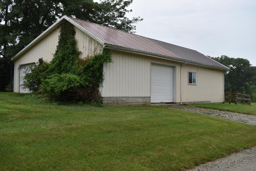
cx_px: 128
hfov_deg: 53.1
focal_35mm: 36
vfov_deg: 36.9
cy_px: 86
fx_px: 256
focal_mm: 24
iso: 100
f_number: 6.3
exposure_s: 1/200
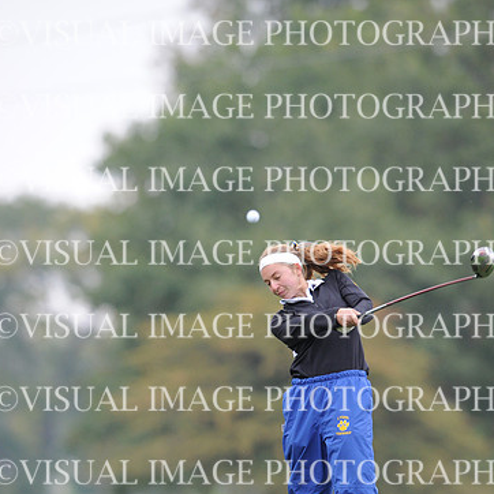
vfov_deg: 3.2
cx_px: 255
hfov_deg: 3.2
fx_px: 8799
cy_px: 362
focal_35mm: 545
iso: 2000
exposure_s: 1/2000
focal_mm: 400
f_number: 4.5
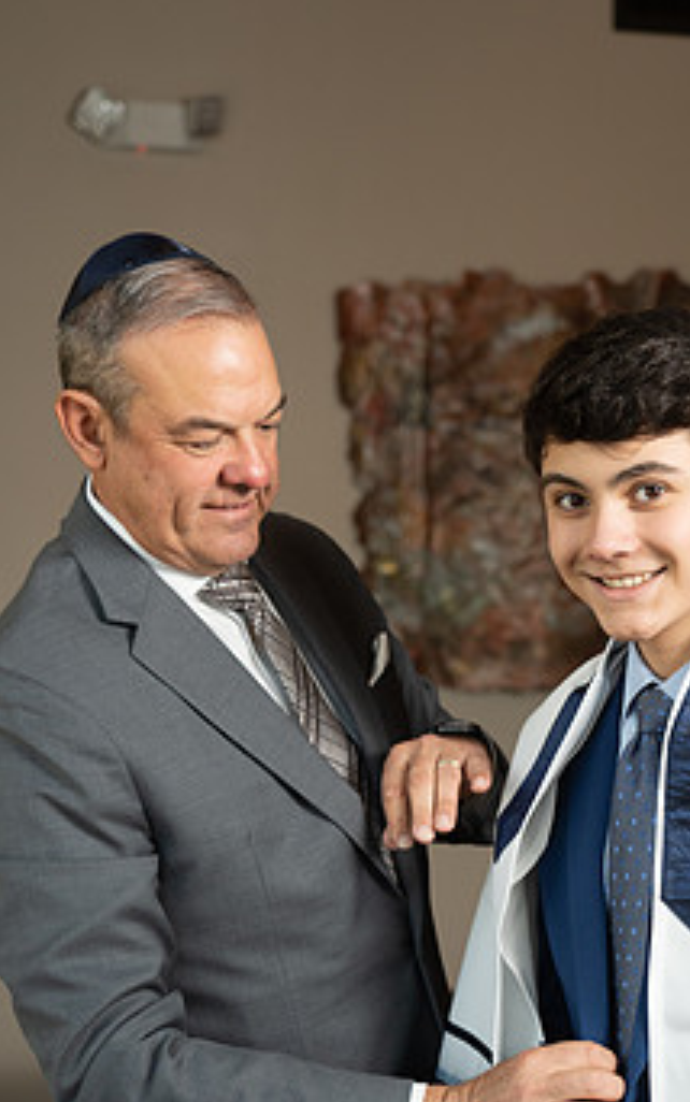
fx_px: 2134
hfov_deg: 18.4
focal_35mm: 71
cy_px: 722
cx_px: 403
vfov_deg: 28.8
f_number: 4
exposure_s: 1/250
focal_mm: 53
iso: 640
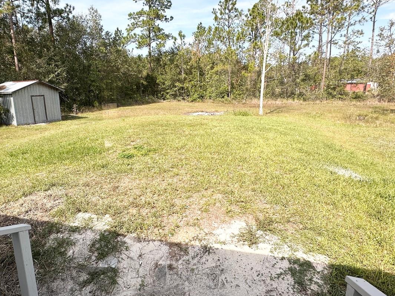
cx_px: 172
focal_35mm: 21
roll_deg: +1.2
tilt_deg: -10.7
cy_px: 135
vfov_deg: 63.3
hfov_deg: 78.6
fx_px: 240
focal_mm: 2.22
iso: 40
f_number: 2.2
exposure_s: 1/842
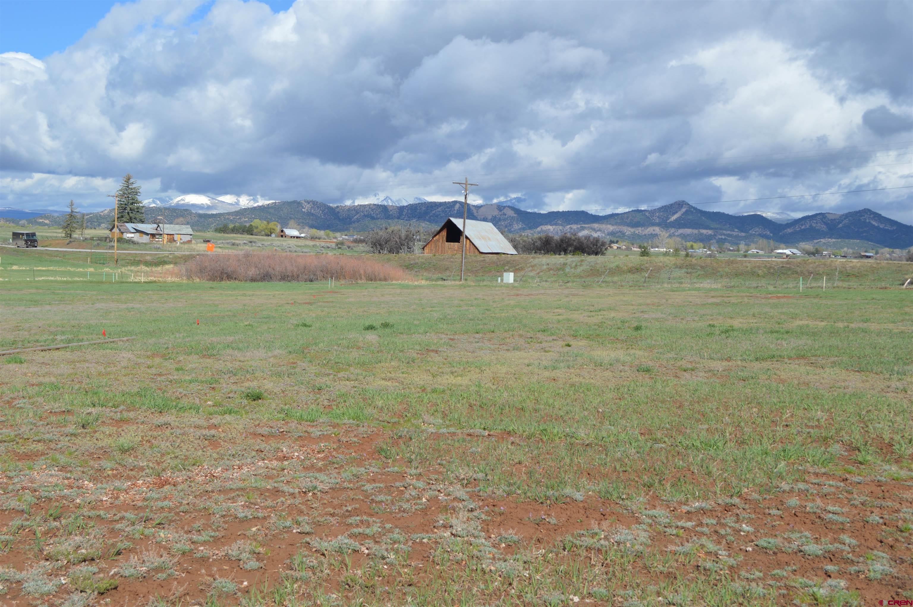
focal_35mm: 48
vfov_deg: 28.0
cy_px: 304
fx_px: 1216
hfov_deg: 41.1
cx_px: 456
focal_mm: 32
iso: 100
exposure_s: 1/250
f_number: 8
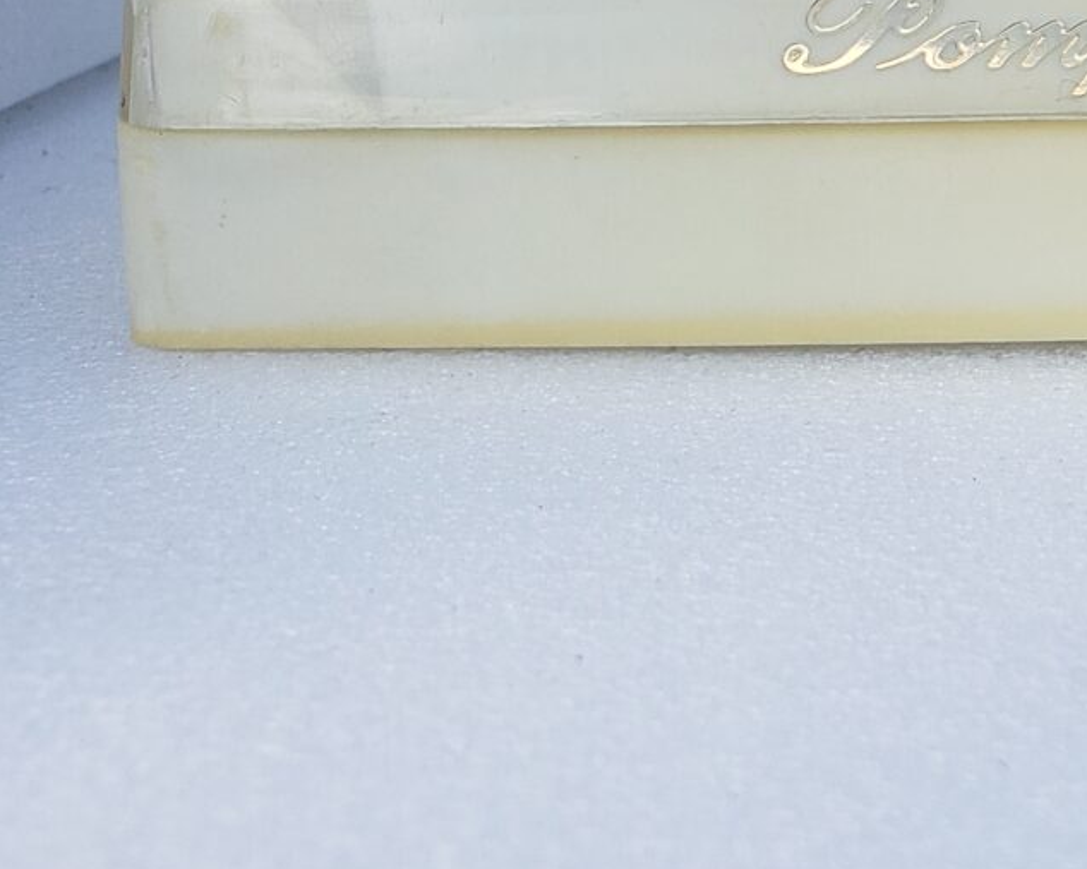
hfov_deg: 20.1
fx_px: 2638
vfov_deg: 18.3
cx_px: 1617
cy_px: 12
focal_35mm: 82
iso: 50
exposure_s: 1/304
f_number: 2.4
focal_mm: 4.3
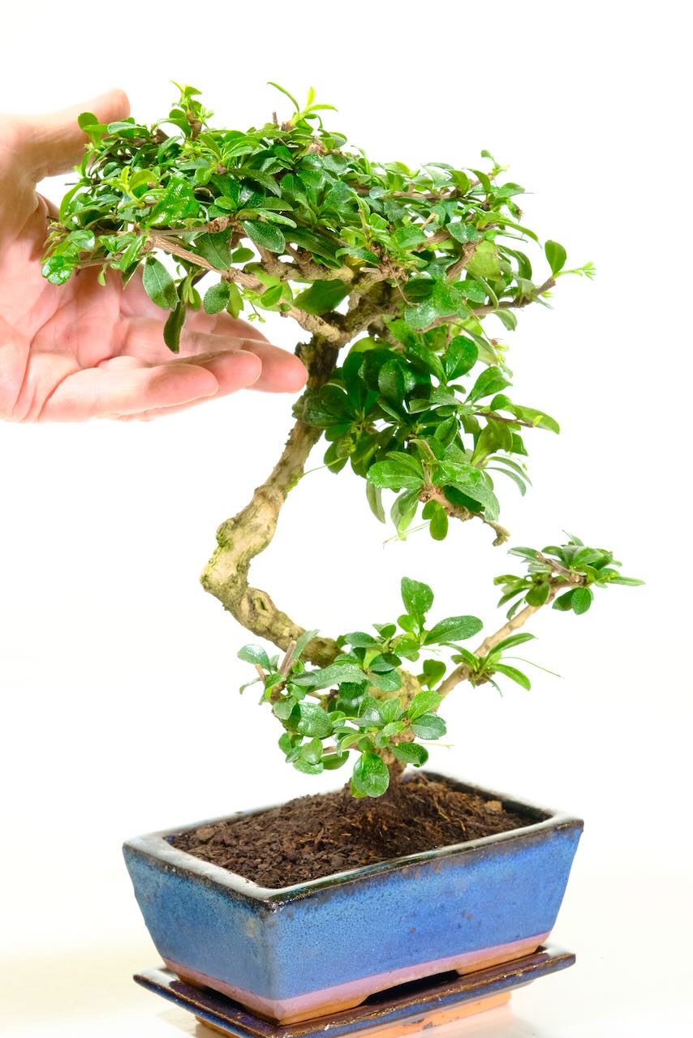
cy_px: 519
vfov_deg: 20.2
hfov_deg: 13.6
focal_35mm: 101
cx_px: 346
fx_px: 2915
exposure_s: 1/30
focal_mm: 67.5
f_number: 8
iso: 2500
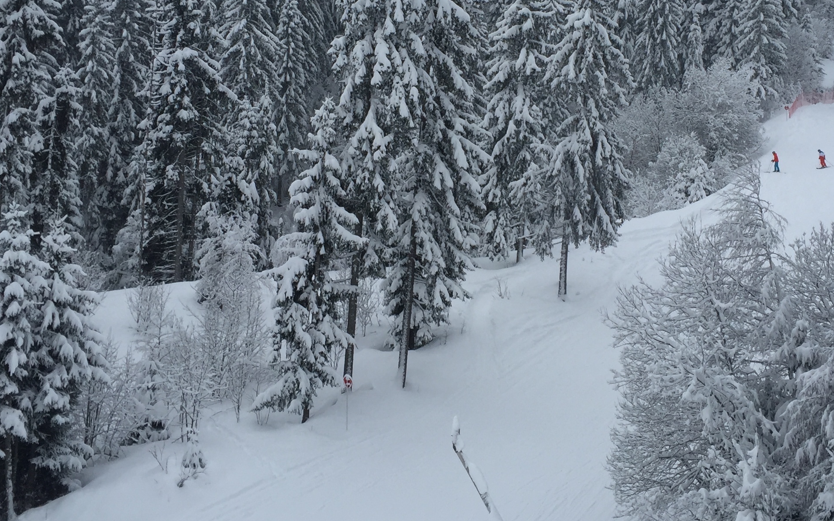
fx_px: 1182
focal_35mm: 52
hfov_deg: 38.8
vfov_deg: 24.6
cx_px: 487
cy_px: 139
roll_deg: -1.7
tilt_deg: +0.6
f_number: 2.2
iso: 32
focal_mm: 4.15
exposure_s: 1/1721
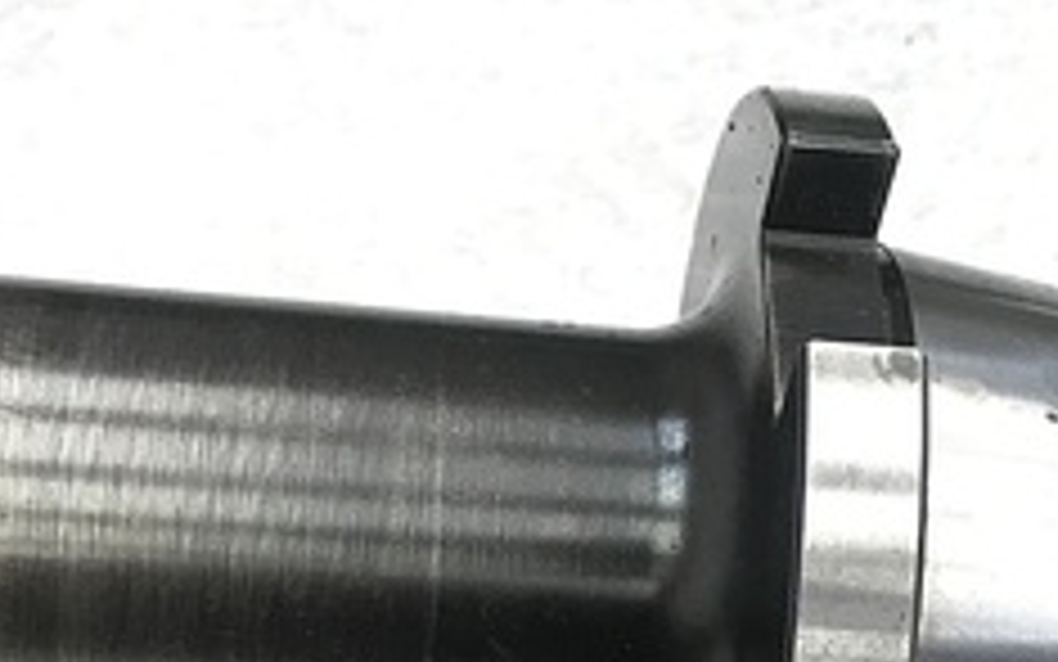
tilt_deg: -50.5
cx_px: 702
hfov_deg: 25.4
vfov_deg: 16.0
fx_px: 2336
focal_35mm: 81
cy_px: 554
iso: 40
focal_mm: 3.99
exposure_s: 1/20
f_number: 1.8
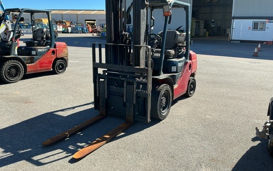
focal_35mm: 31
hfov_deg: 61.2
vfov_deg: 40.4
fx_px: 231
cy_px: 69
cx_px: 137
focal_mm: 3
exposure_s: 1/1168
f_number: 1.8
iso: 25
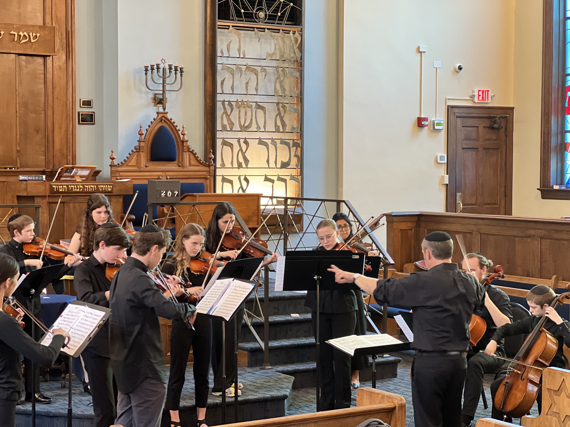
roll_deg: -0.4
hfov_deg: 25.3
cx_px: 285
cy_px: 214
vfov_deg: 19.1
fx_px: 1268
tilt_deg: -2.9
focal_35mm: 77
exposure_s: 1/40
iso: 400
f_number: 2.8
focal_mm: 9
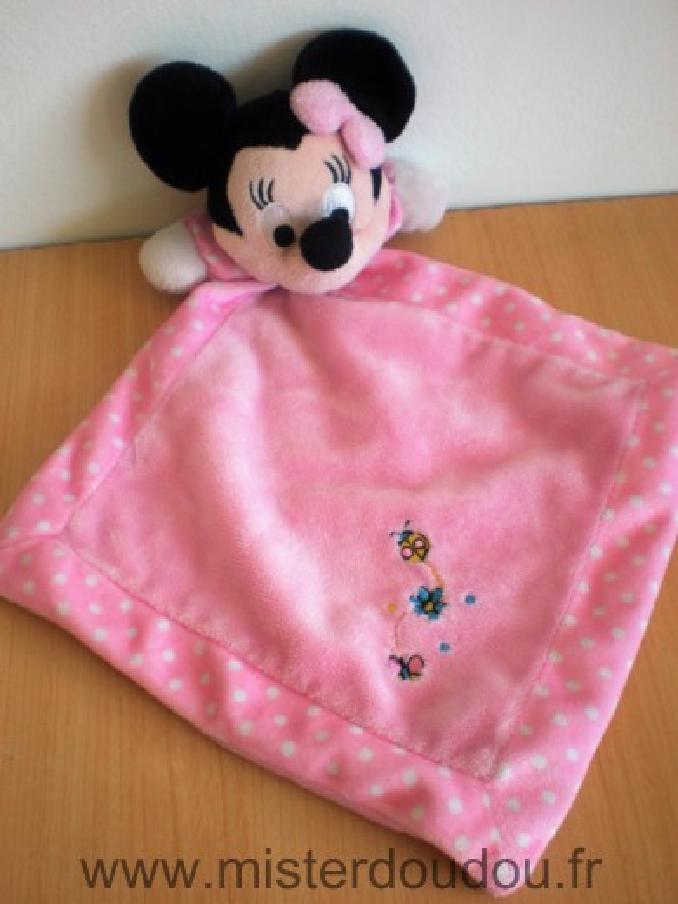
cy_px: 452
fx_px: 992
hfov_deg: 37.7
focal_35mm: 38
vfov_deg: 49.0
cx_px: 339
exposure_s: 1/55.6
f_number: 3.1
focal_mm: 6.3
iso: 182
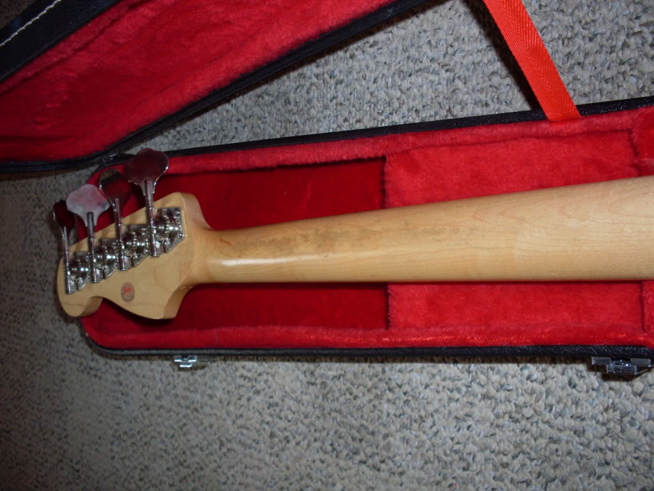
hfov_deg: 49.0
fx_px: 718
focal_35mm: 38
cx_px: 327
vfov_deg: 37.7
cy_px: 246
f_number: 2.8
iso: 100
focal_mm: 6.3
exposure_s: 1/45
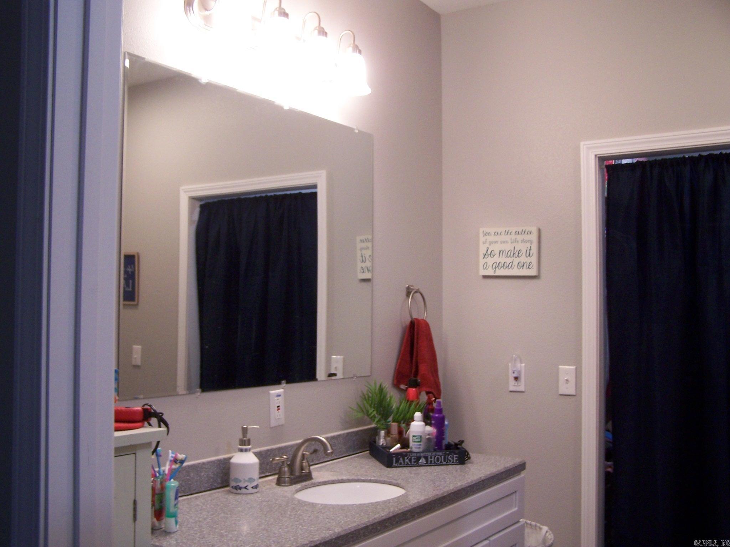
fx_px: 801
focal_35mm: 38
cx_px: 365
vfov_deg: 37.7
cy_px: 274
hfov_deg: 49.0
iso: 140
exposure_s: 1/20
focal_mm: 6.3
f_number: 2.8
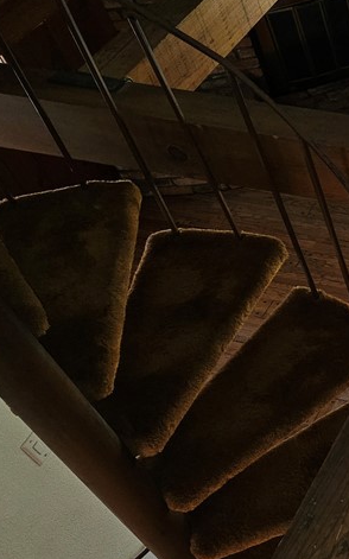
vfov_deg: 37.9
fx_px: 807
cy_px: 363
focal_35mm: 53
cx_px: 573
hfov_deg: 19.9
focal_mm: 5.4
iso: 125
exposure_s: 1/15
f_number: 1.8
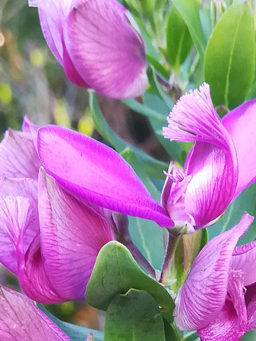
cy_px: 349
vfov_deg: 22.1
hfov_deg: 17.3
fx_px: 838
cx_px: 186
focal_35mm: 85
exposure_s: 1/50
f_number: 2.2
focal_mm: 3.83
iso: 80
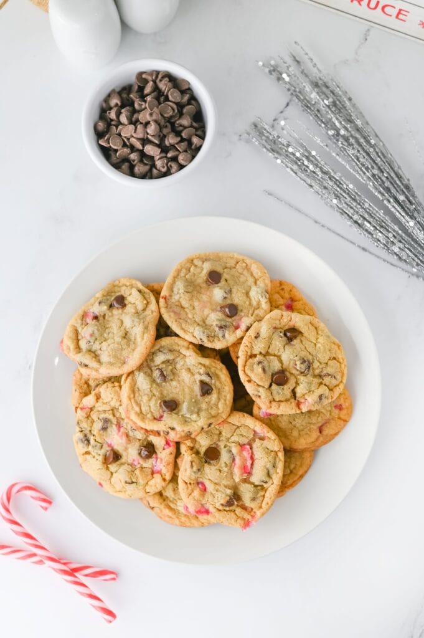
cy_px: 319
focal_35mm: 50
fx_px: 885
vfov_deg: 39.6
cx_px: 212
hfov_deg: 26.9
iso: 140
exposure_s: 1/100
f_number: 4.5
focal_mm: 50
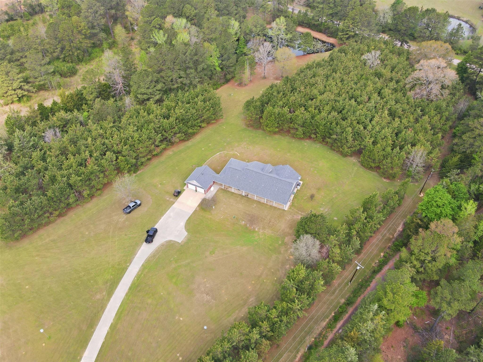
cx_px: 242
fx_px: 335
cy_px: 181
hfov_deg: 71.6
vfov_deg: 56.8
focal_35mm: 24
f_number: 2.8
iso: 100
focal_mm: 4.5
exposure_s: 1/160
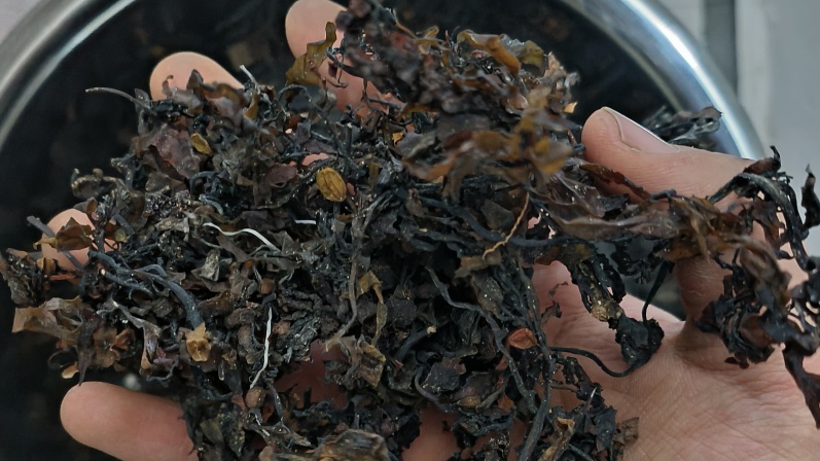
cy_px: 327
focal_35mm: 35
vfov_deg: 33.2
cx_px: 409
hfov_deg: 56.6
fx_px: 761
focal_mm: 5.42
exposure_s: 1/16.7
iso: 5635
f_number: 1.8
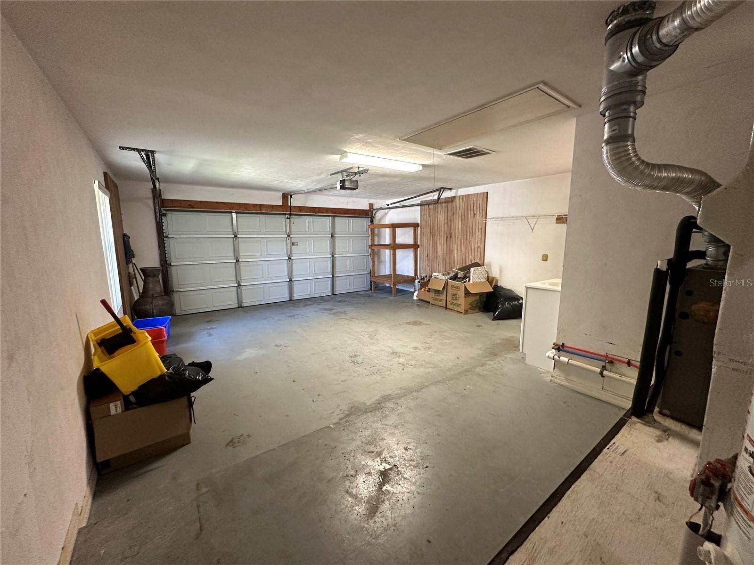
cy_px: 282
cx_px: 377
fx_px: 305
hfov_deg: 102.1
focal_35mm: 14
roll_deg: -1.0
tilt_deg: -9.5
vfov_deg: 85.7
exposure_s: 1/60
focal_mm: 2.22
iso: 400
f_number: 2.2
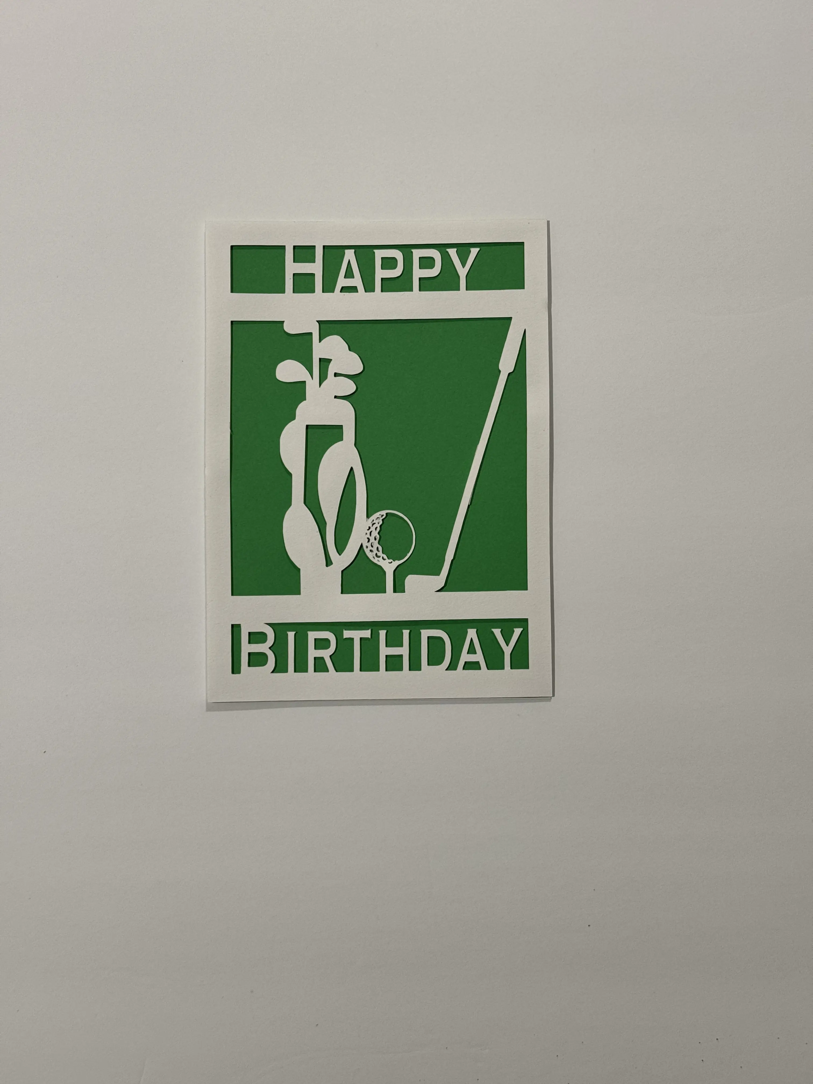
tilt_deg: -86.7
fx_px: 1503
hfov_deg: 30.3
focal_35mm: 48
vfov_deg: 39.7
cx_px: 406
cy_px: 542
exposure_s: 1/60
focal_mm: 6.86
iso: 125
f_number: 1.78
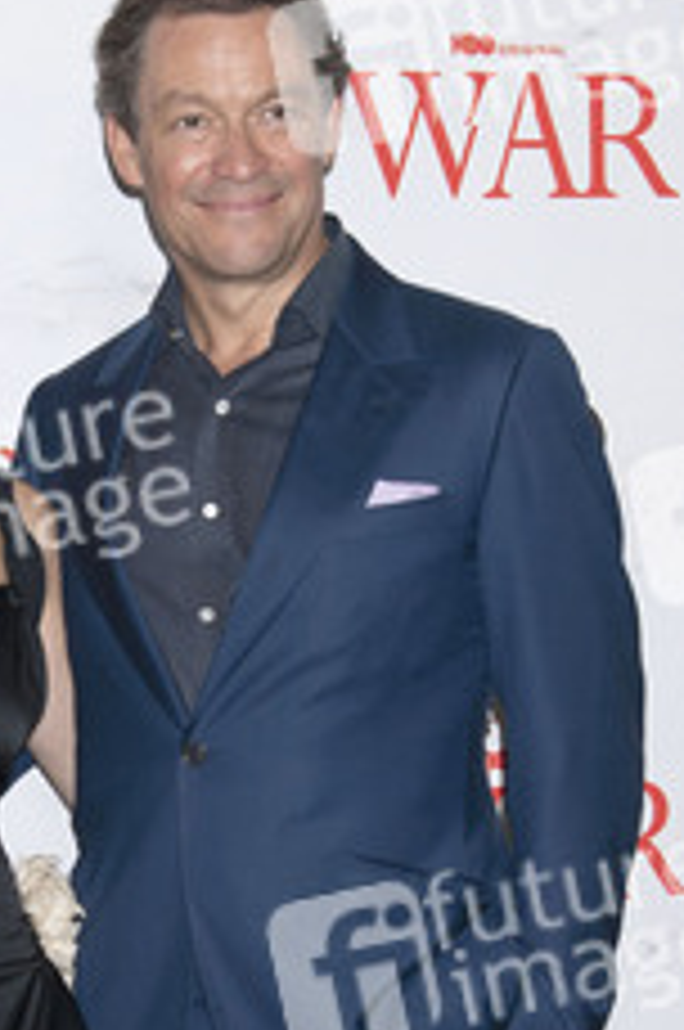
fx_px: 2401
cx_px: 90
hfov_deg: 16.0
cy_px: 724
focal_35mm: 84
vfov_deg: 24.1
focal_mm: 48
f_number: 5.6
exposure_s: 1/200
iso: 640
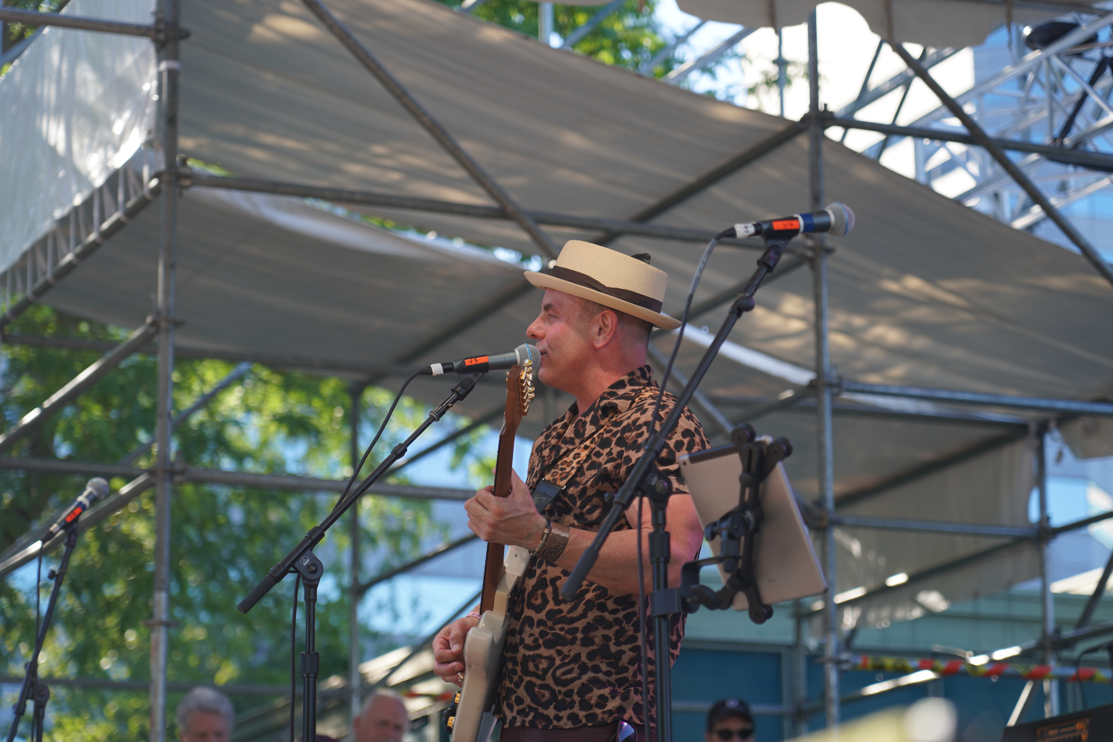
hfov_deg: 19.5
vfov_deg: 13.0
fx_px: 3246
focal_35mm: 105
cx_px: 556
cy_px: 371
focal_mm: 105
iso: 100
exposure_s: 1/160
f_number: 4
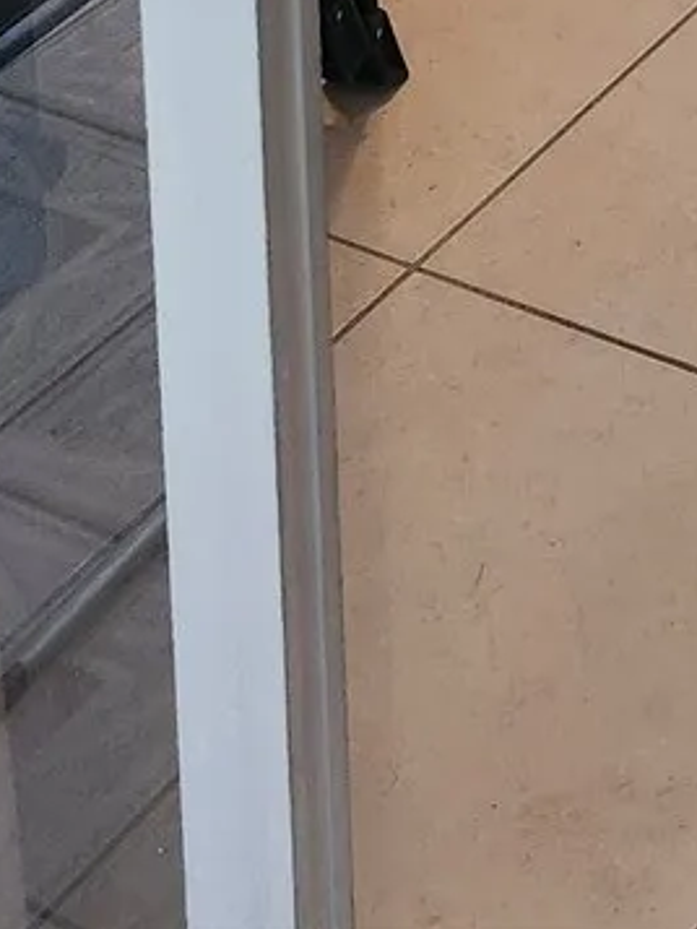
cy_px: -1148
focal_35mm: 103
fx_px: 2764
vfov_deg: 14.4
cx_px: 1251
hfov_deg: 13.0
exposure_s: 1/120
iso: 500
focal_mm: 5.54
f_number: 1.8
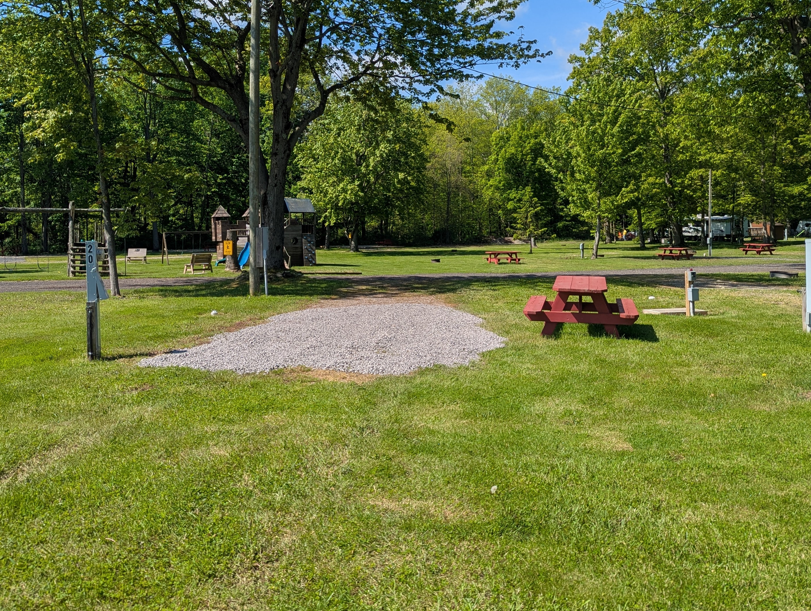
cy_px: 219
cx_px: 333
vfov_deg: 40.4
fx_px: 821
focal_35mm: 35
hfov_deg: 52.3
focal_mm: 6.81
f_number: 1.85
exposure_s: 1/2179
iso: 44
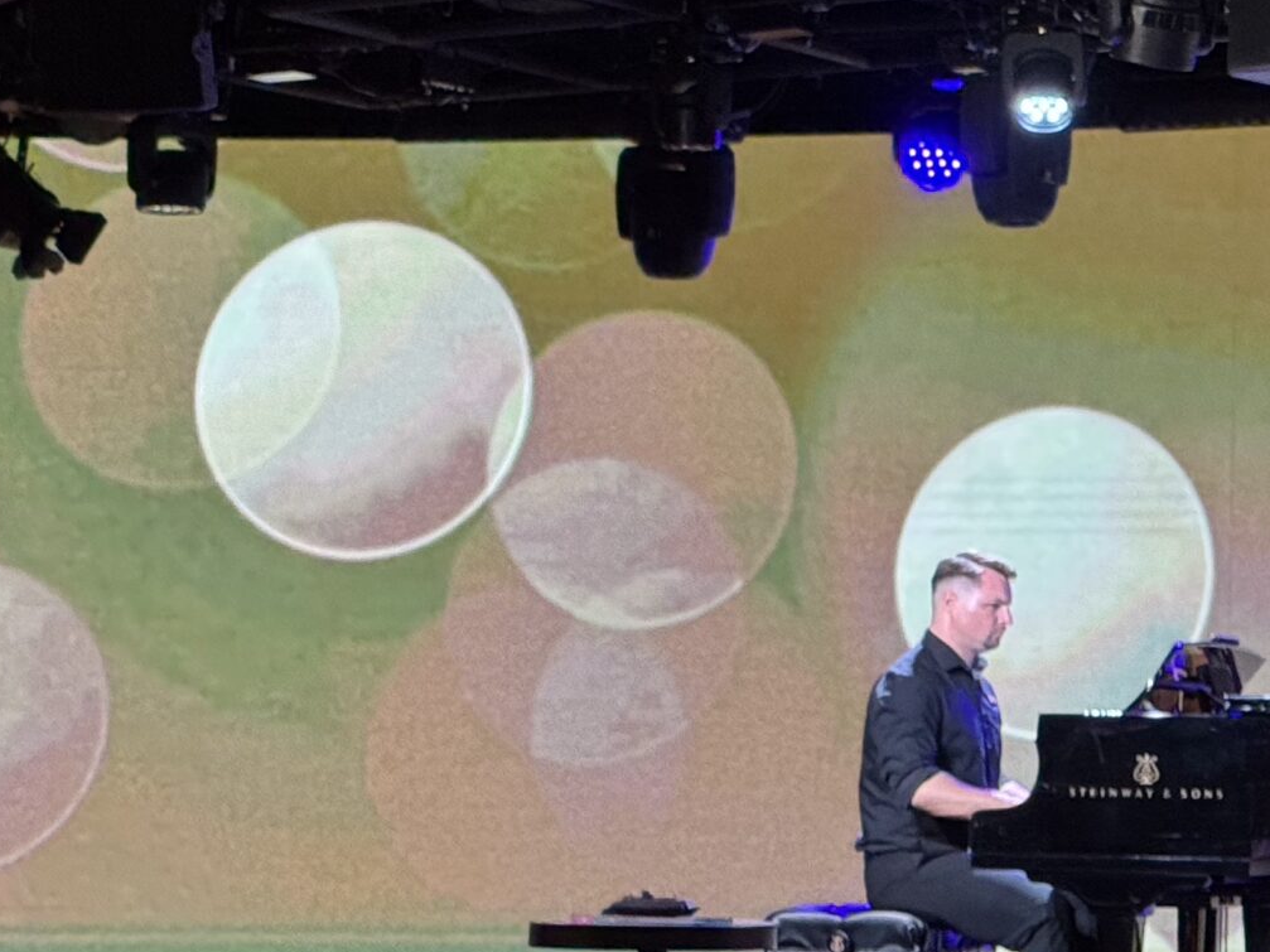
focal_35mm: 122
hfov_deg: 15.7
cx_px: 1421
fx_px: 4475
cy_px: 154
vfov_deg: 12.1
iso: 400
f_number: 1.78
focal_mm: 6.76
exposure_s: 1/40
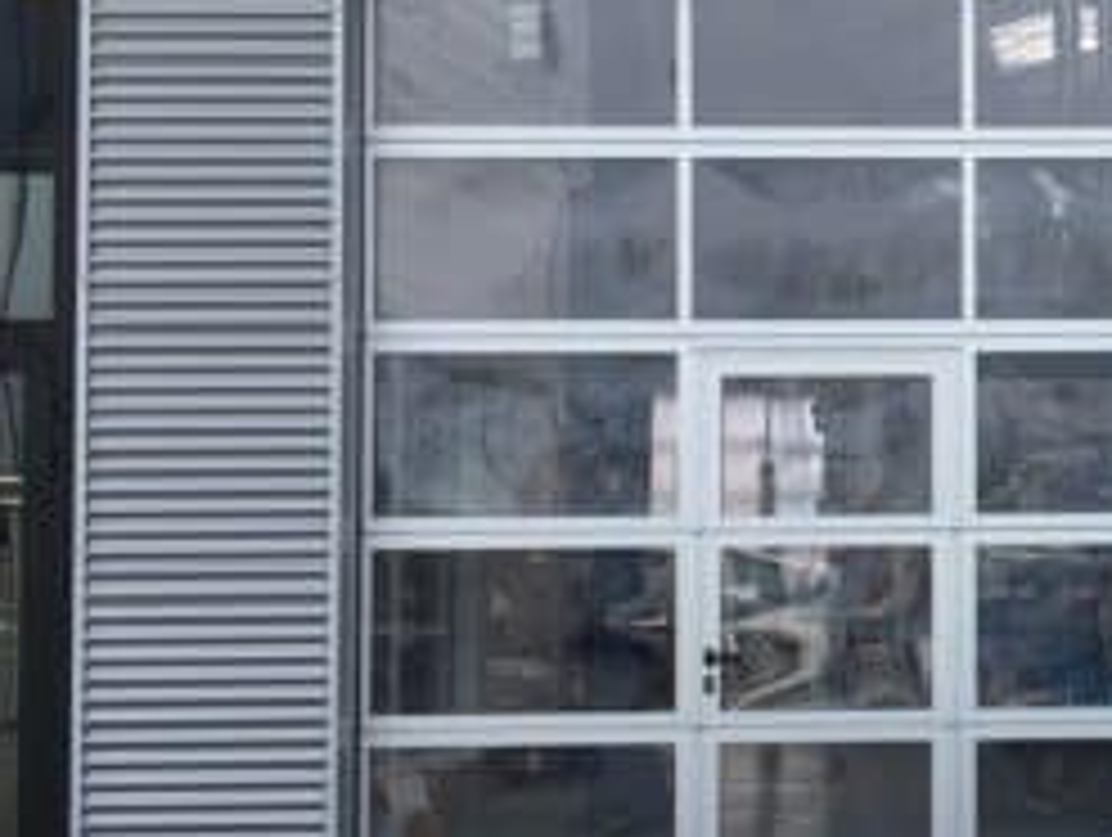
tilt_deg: +3.3
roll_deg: +0.6
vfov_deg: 16.5
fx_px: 2895
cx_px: 1315
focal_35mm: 90
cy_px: 418
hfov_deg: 20.4
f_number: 2.2
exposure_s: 1/827
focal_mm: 4.15
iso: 25
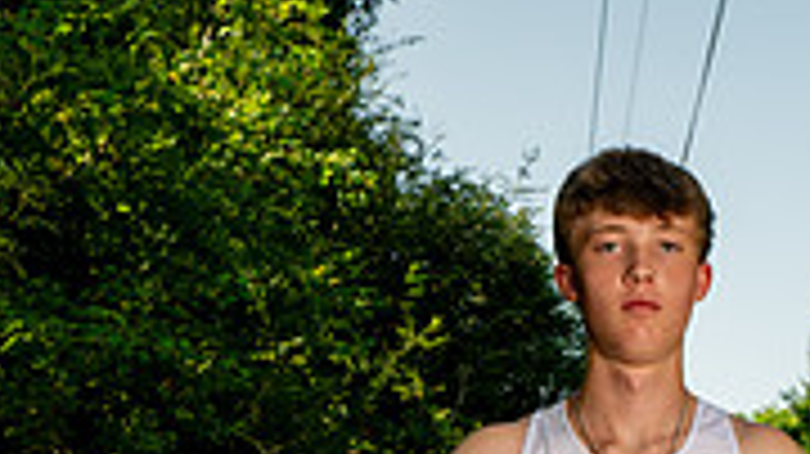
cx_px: 616
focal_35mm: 126
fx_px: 2705
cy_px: 989
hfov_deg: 16.9
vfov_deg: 8.9
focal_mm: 48
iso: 250
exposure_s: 1/320
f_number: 7.1
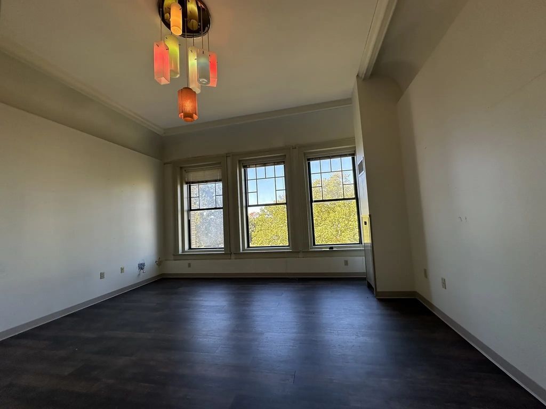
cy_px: 204
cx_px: 273
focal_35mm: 14
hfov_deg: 102.1
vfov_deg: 85.7
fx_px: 221
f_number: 2.2
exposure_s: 1/143
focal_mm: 2.22
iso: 40
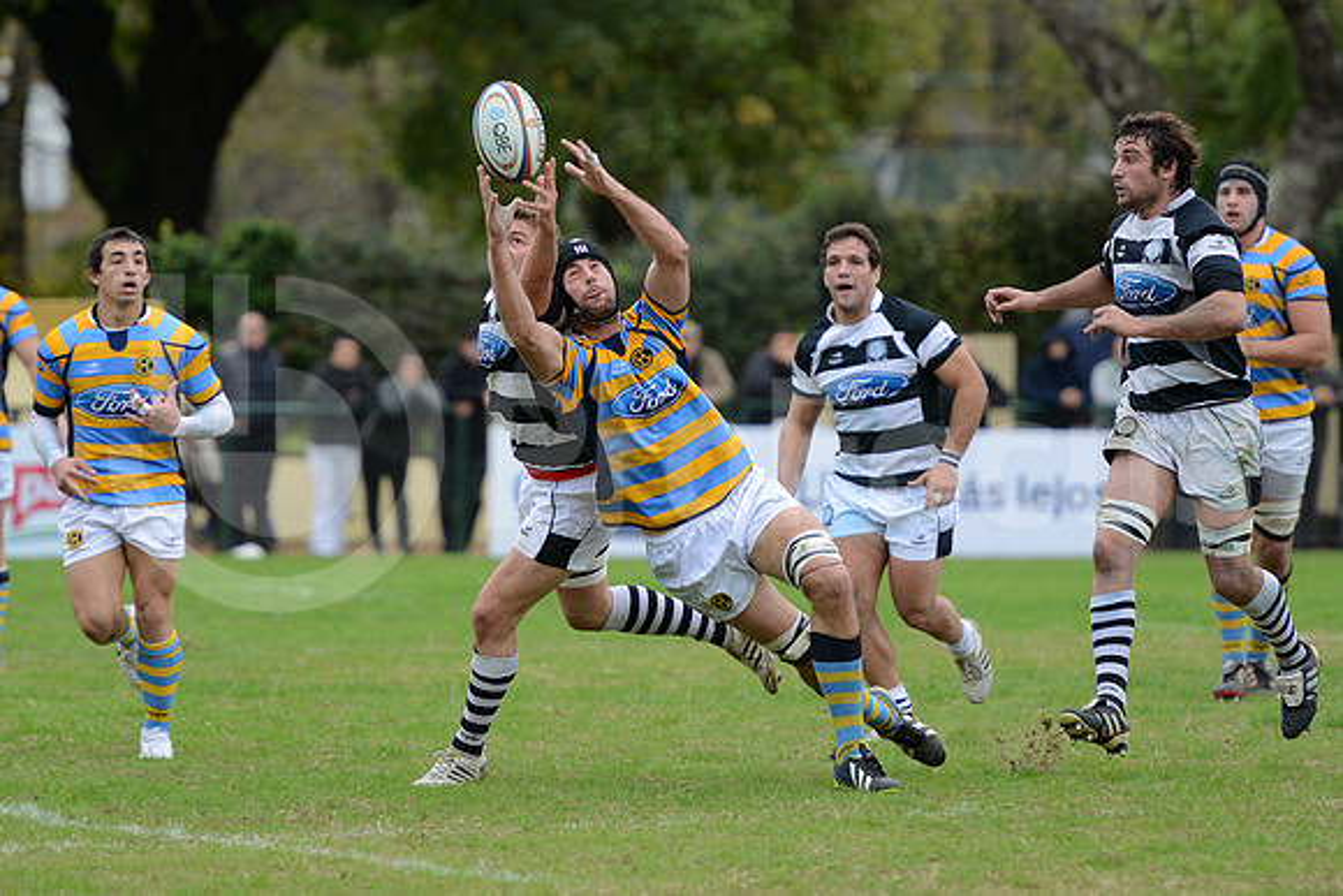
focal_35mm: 270
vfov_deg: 5.1
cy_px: 448
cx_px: 672
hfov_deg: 7.6
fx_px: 10074
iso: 1600
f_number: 4
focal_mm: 270
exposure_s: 1/500
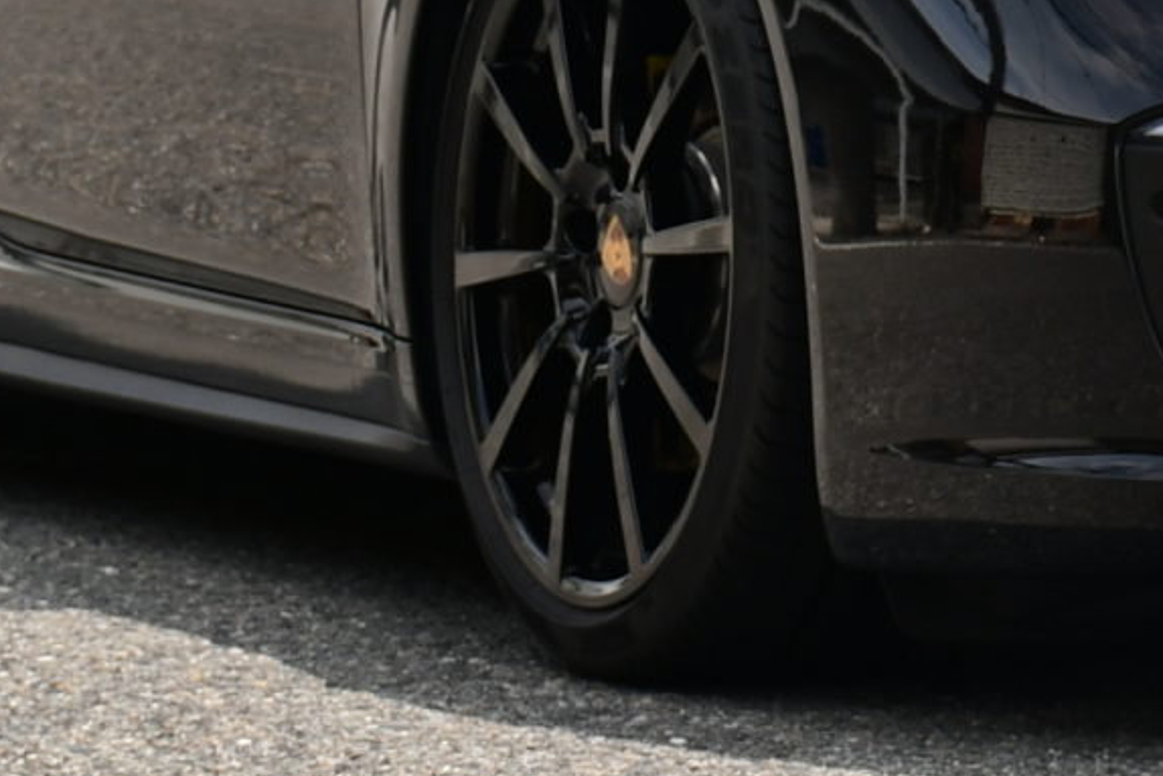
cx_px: 1110
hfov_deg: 8.1
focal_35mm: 254
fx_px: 8207
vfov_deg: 5.4
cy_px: -187
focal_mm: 38
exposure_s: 1/100
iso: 125
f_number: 5
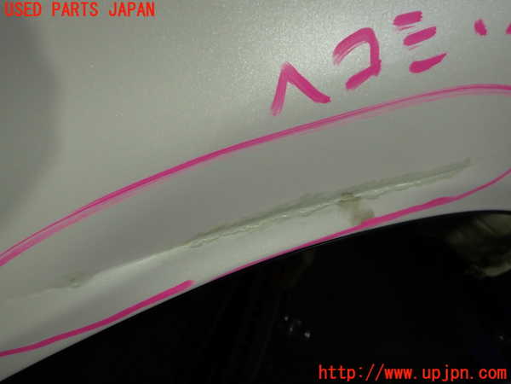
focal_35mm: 30
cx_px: 256
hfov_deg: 60.0
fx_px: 443
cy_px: 192
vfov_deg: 46.8
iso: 200
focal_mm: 5.4
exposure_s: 1/40
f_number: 2.3
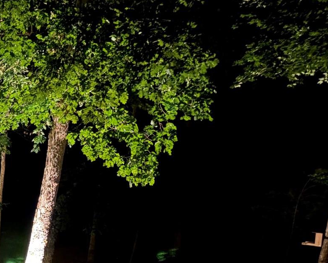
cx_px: -49
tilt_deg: -19.5
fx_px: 650
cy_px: 269
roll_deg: -0.4
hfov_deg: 25.8
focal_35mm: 67
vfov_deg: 21.9
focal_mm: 5.96
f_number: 1.6
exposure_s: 1/2
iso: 800
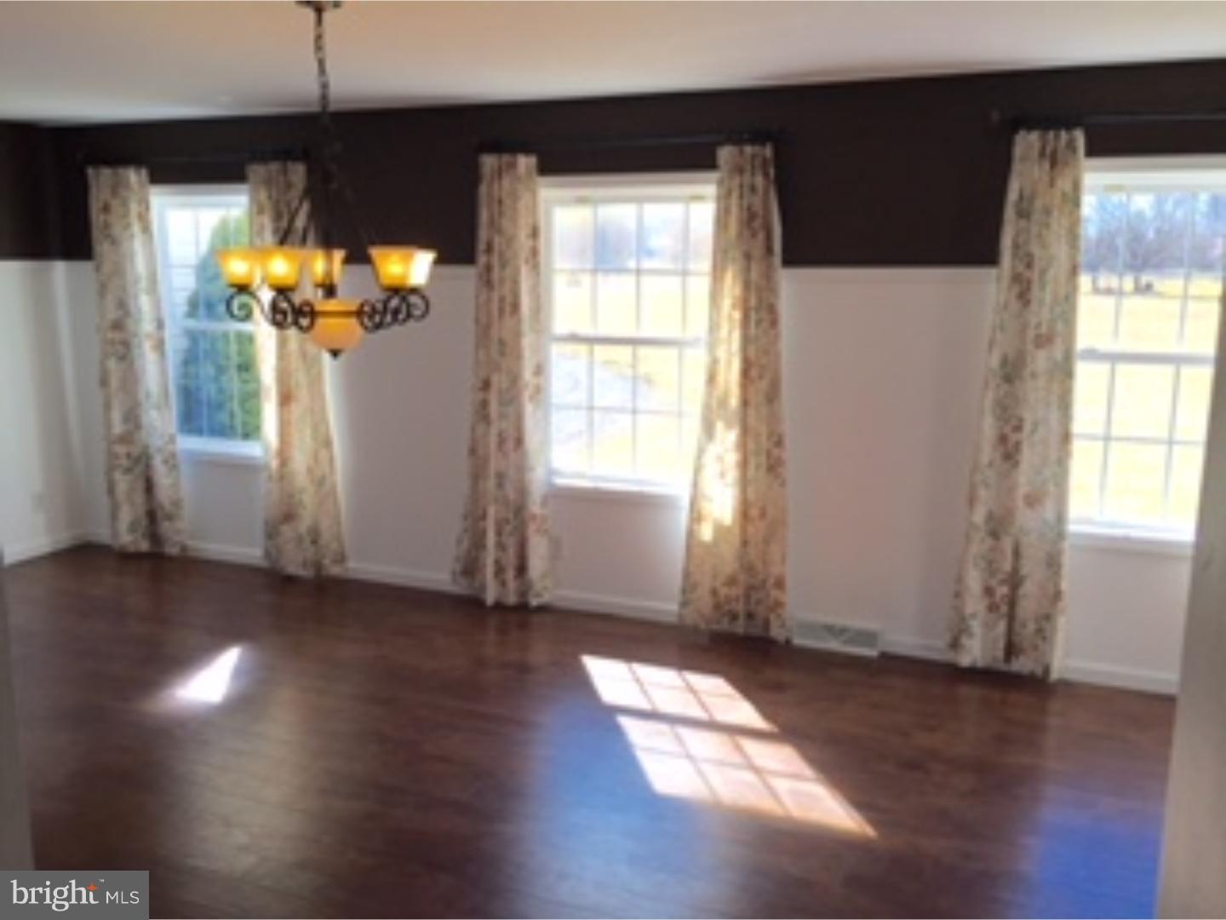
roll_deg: +0.4
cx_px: 613
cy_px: 460
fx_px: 1027
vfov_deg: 48.2
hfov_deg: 61.7
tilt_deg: -11.6
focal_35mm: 29
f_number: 2.2
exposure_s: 1/175
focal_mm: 4.15
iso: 32
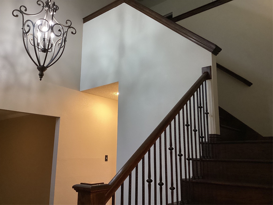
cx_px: 136
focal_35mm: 31
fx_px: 244
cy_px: 102
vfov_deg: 45.4
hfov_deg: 58.4
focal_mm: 3.3
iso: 160
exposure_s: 1/60
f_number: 2.4
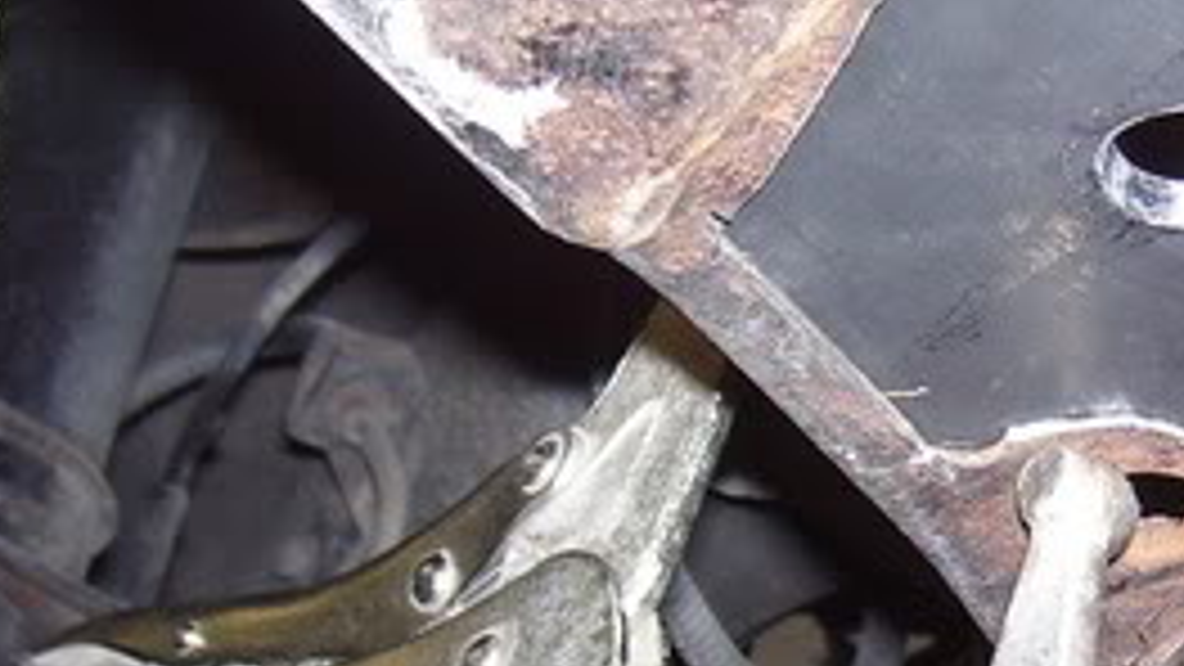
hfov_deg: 22.9
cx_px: 1125
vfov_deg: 13.4
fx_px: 2826
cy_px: 500
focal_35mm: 90
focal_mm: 5.6
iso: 80
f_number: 2.7
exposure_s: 1/60
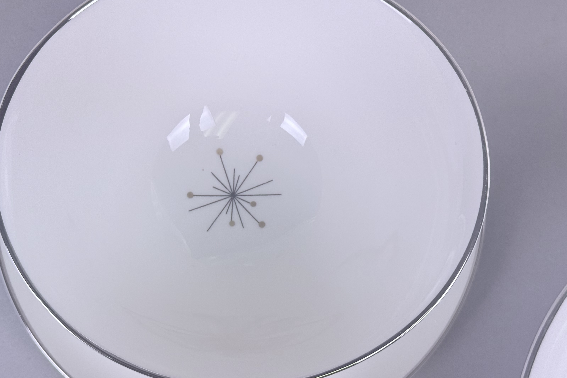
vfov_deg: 21.6
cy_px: 164
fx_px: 992
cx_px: 238
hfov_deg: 31.8
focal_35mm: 63
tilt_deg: -80.2
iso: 80
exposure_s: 1/302
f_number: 1.78
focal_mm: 6.76
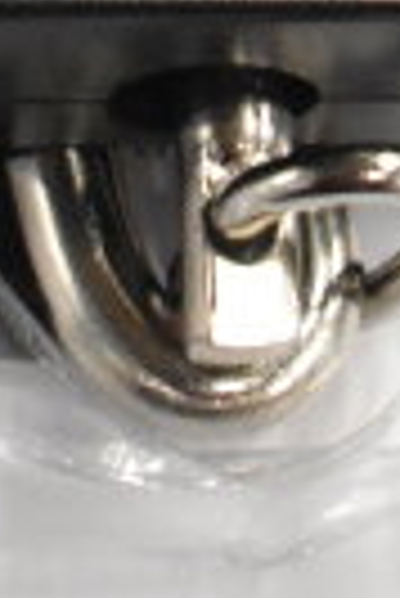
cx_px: 76
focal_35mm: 412
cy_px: -969
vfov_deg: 4.8
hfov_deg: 3.3
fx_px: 6848
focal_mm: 40
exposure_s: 1/60
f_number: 4.8
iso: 4500
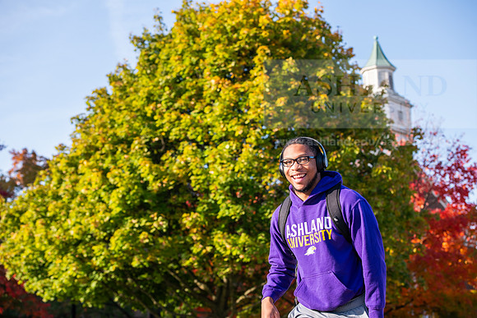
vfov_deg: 19.5
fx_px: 928
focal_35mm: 70
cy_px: 159
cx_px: 238
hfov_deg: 28.8
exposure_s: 1/320
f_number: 5
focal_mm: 70
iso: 160
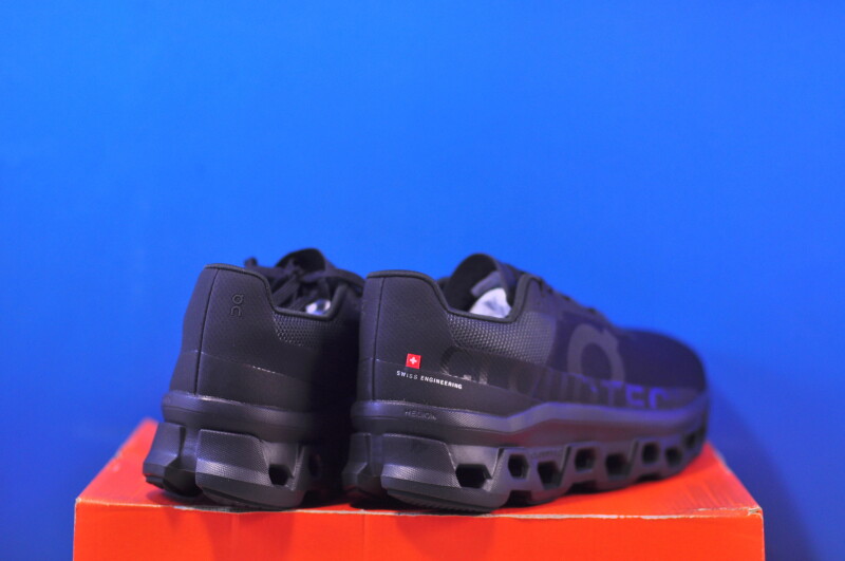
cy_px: 280
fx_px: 1758
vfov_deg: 18.1
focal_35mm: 75
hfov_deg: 27.0
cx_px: 422
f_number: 2.2
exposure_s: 1/320
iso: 250
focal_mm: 50
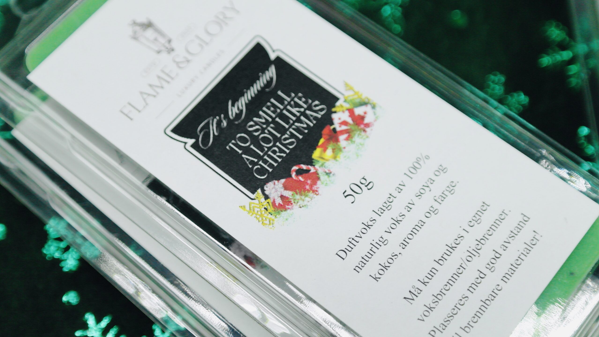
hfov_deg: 32.8
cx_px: 300
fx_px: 1016
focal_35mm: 64
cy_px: 159
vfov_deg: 18.8
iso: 800
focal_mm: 40
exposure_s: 1/640
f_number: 5.6
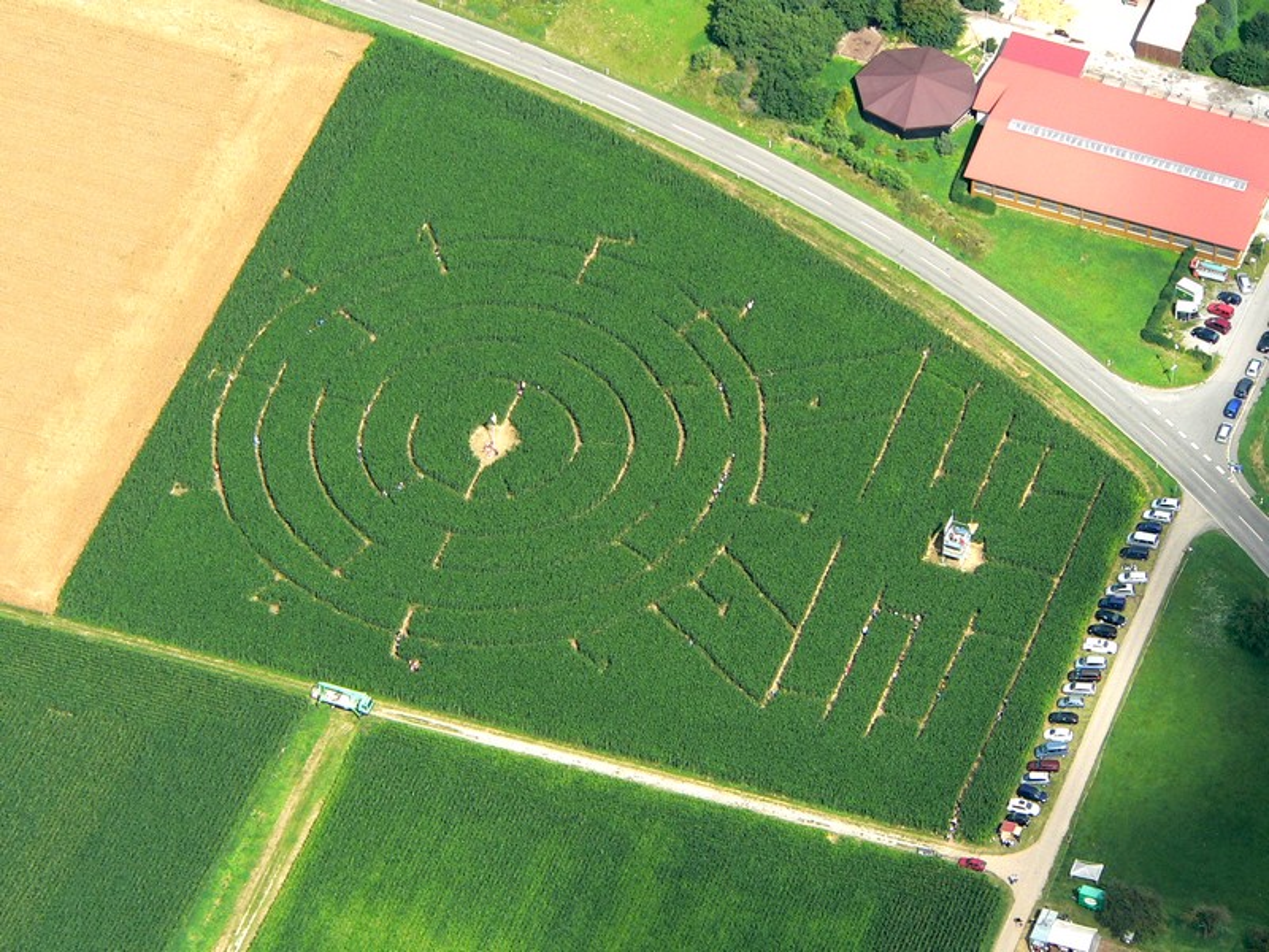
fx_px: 8432
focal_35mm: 230
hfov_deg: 8.6
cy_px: 476
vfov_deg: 6.5
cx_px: 634
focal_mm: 38.3
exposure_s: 1/500
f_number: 4.6
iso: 100
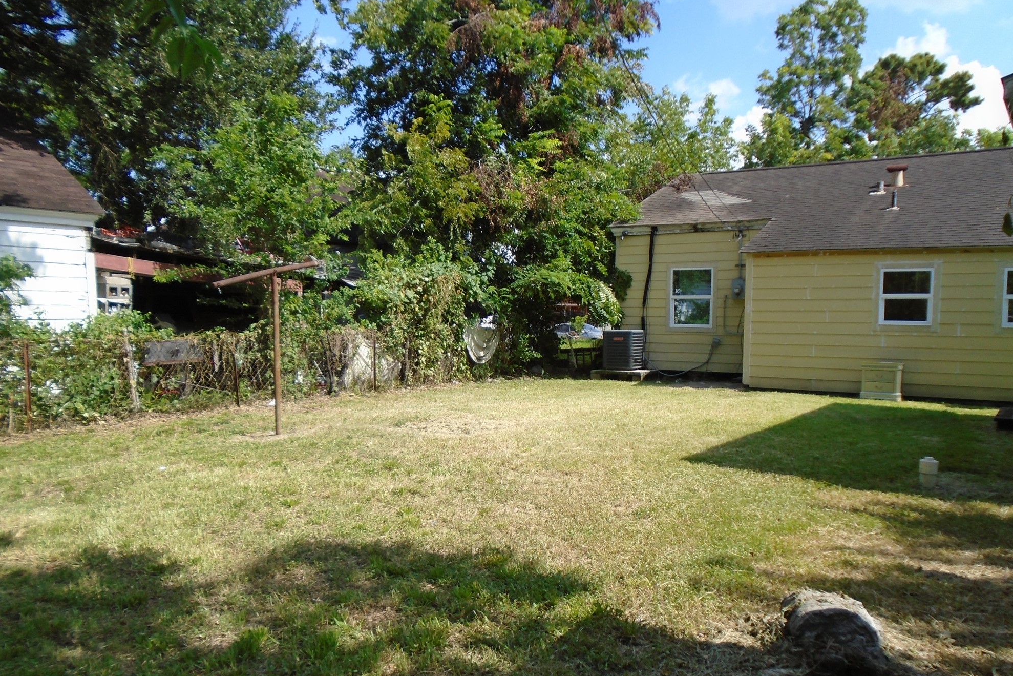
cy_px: 379
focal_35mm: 28
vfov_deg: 46.3
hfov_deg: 65.5
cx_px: 516
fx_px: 788
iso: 100
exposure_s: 1/640
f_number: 3.2
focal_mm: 4.6
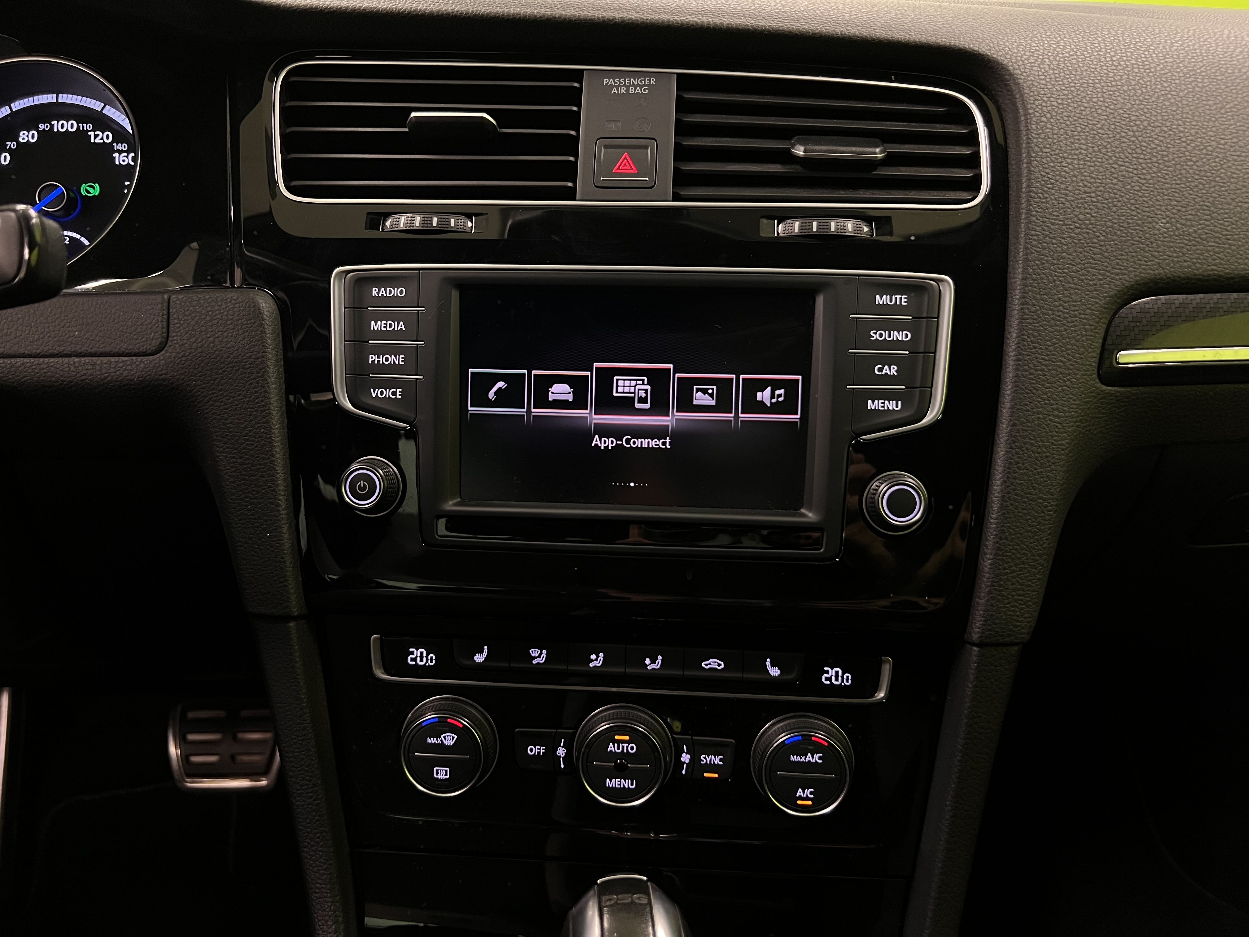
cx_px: 624
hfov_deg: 67.3
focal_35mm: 26
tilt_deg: -21.9
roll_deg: +0.2
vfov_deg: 53.1
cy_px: 468
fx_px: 938
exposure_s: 1/50
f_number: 1.5
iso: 320
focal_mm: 5.7
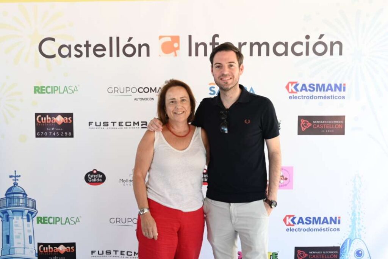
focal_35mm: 42
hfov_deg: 46.4
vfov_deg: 31.9
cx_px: 194
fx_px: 453
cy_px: 130
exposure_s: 1/125
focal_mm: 42
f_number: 5
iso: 400
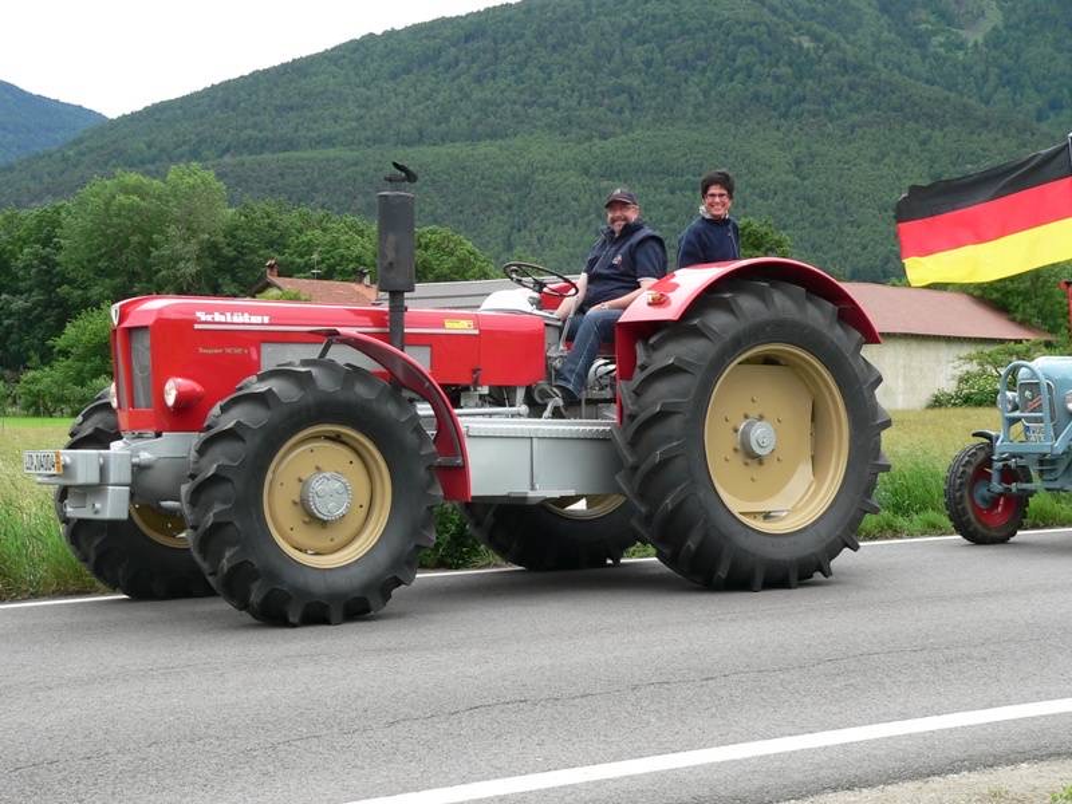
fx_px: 1796
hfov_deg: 33.2
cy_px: 402
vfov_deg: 25.2
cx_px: 536
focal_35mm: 58
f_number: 4
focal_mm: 9.6
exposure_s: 1/200
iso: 80
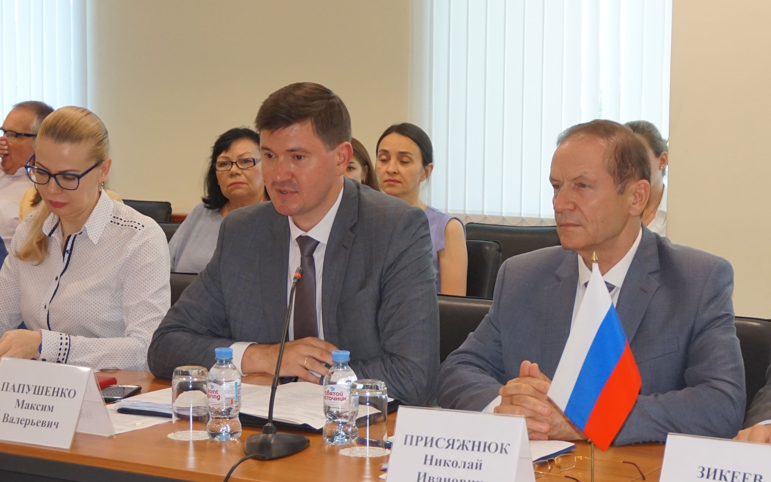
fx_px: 1618
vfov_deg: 16.9
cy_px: 270
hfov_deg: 26.8
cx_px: 451
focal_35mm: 77
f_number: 5
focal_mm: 32
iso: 800
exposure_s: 1/160
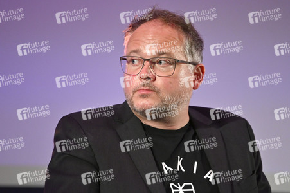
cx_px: 145
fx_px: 1610
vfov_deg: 6.9
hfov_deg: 10.3
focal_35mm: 200
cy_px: 96
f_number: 2.8
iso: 3200
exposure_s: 1/400
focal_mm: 200
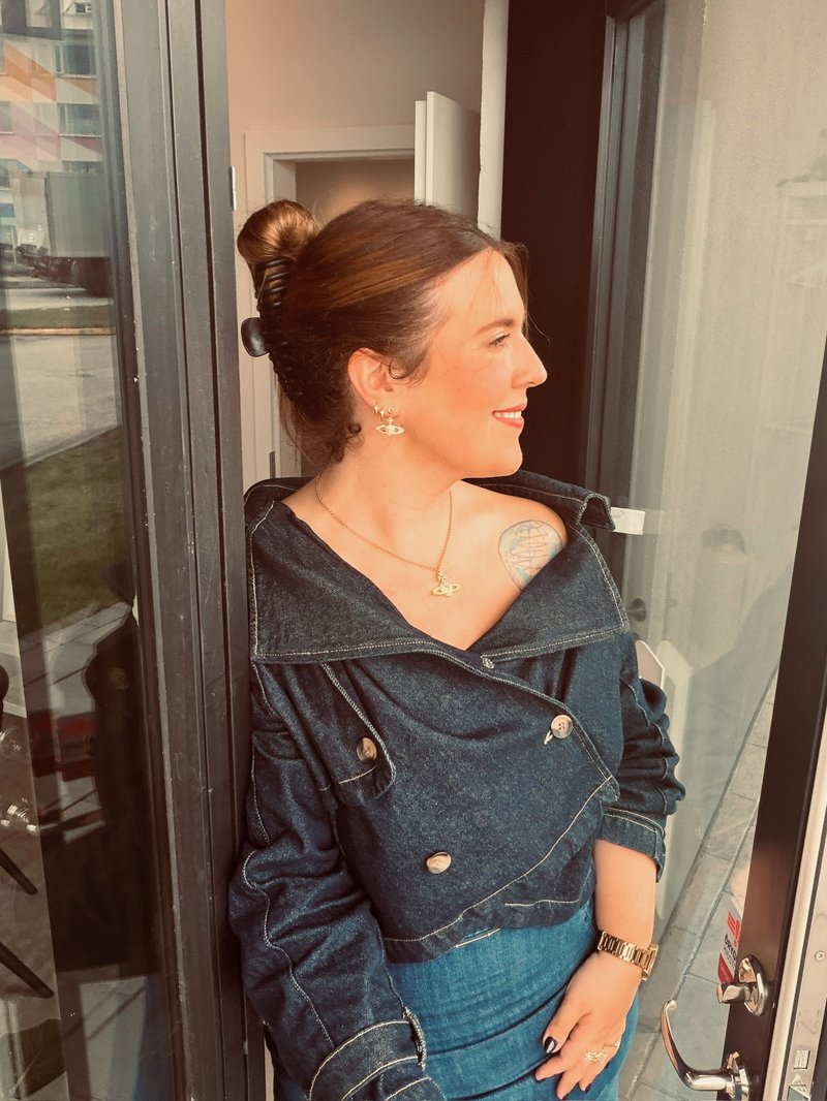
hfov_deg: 46.8
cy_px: 550
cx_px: 414
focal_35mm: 30
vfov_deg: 60.0
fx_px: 955
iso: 20
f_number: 1.9
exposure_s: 1/121
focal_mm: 2.71
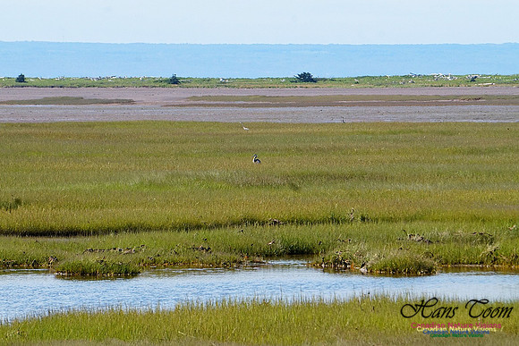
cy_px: 173
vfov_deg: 4.4
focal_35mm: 315
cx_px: 260
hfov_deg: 6.5
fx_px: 4542
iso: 1000
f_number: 13
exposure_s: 1/1000
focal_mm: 210
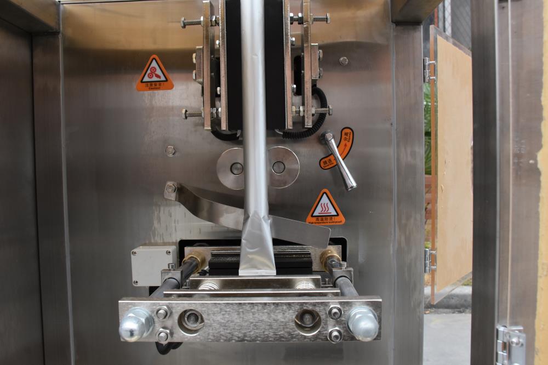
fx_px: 456
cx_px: 274
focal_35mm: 30
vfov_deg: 43.6
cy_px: 182
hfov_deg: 61.9
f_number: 7.1
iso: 1000
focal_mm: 20
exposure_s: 1/200
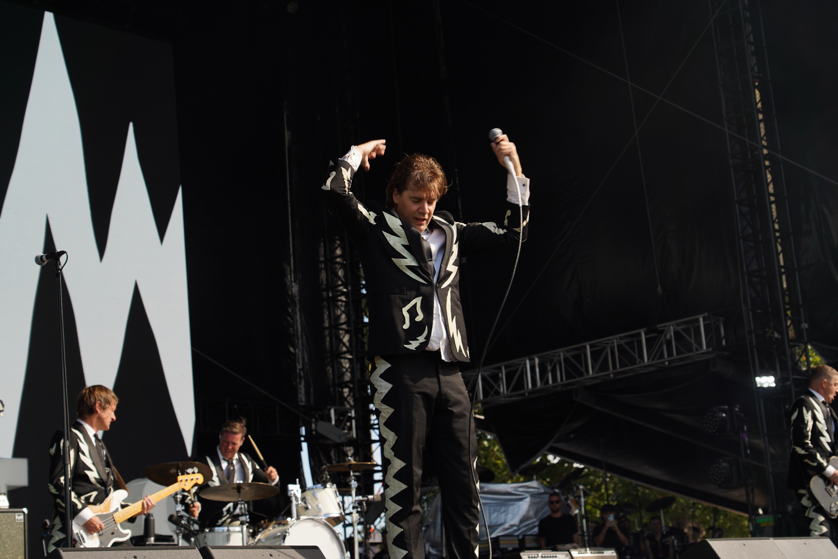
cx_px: 419
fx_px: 1513
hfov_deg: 31.0
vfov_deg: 20.9
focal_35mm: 65
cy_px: 280
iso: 100
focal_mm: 65
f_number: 6.3
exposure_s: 1/250
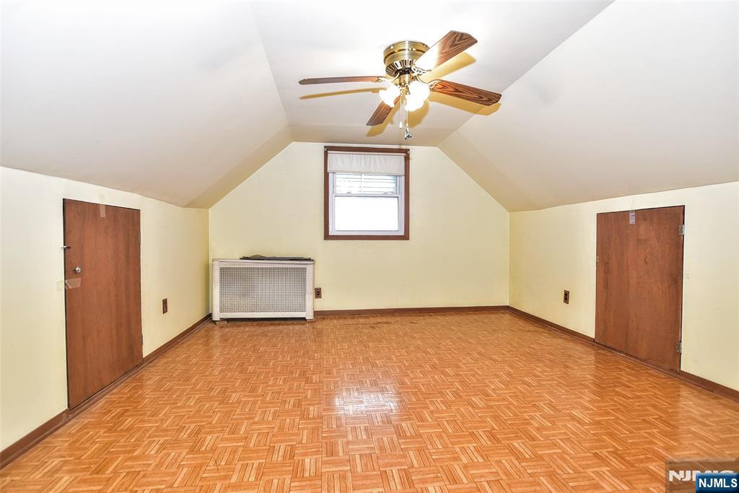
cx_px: 370
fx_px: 370
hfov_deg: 90.0
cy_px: 246
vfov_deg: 67.4
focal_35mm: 18
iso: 400
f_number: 3.2
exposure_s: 1/50
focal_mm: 18
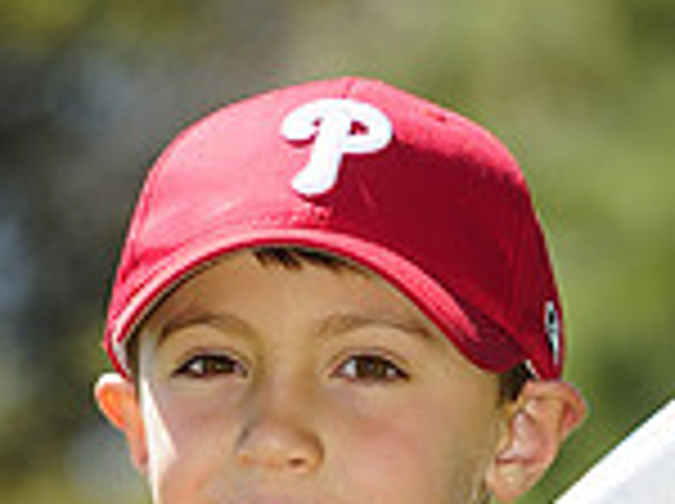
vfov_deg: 2.5
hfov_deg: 3.4
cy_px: 932
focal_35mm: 586
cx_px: 353
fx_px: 11406
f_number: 3.5
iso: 200
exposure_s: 1/1250
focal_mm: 105
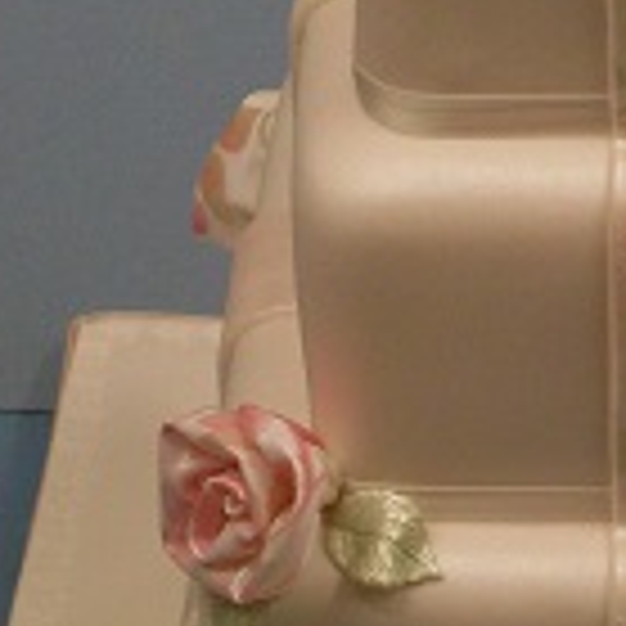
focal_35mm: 145
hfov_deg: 11.8
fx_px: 2967
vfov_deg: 12.0
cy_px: 351
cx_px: 766
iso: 100
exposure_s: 1/60
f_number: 2.8
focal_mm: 6.3
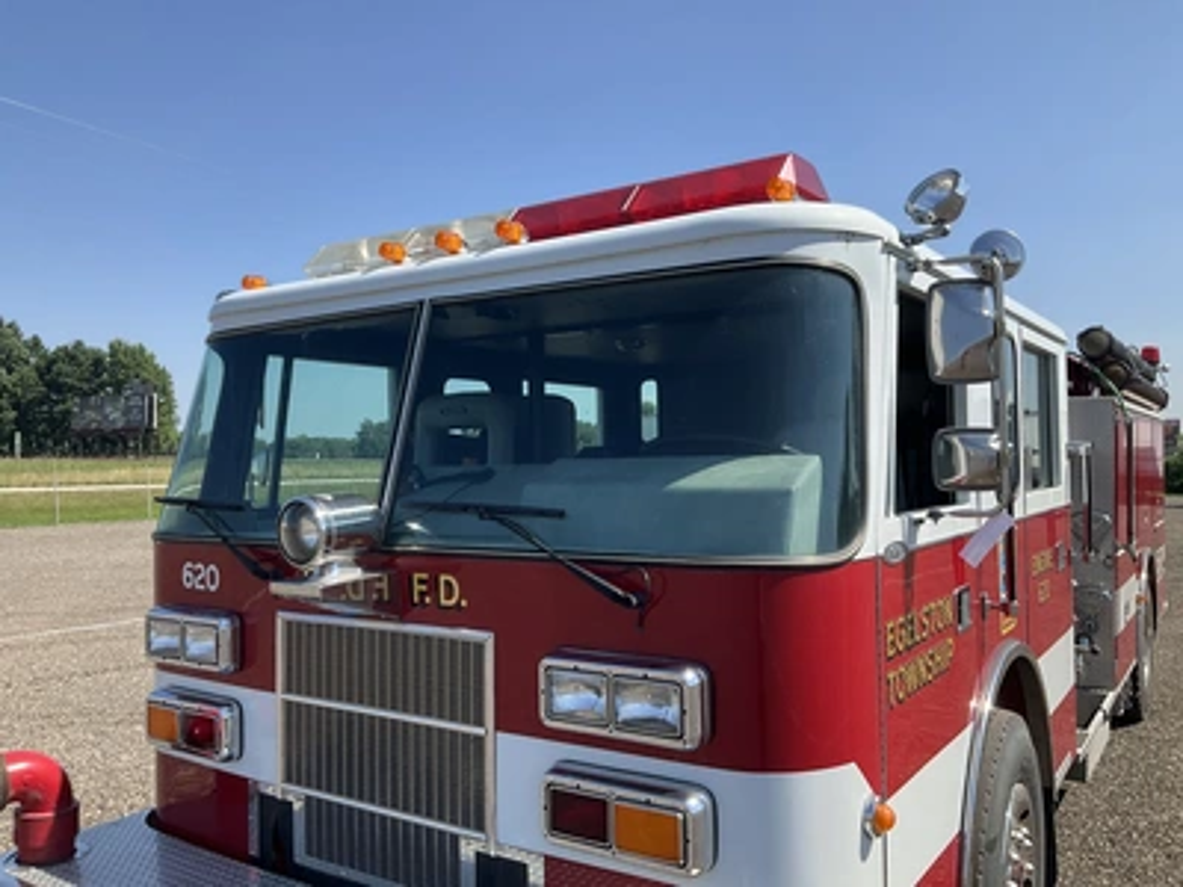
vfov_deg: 48.2
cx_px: 592
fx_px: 991
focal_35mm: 29
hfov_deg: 61.7
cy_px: 444
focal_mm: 3
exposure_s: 1/1250
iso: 25
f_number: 1.8
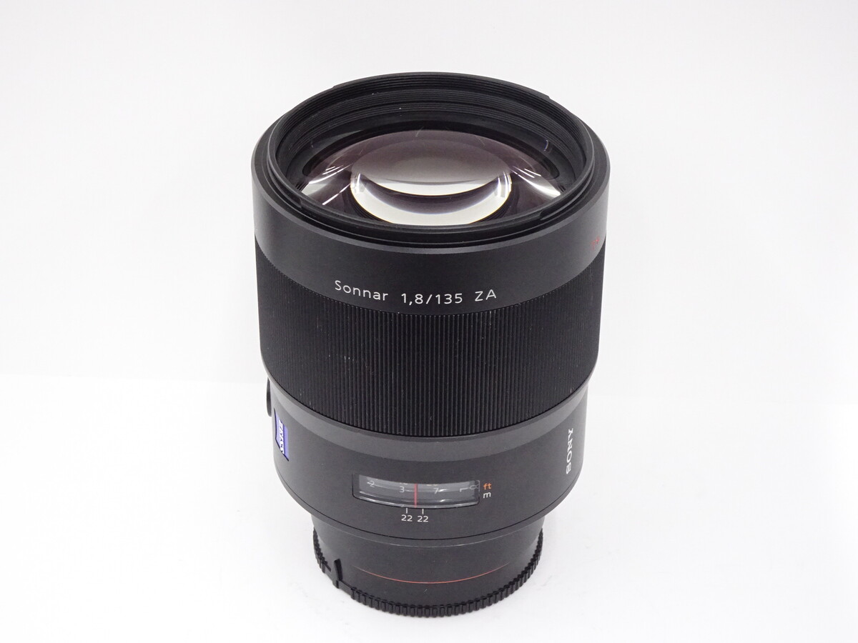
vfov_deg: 19.6
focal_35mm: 75
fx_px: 1859
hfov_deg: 26.0
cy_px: 322
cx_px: 429
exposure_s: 1/80
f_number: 5
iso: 800
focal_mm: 12.87
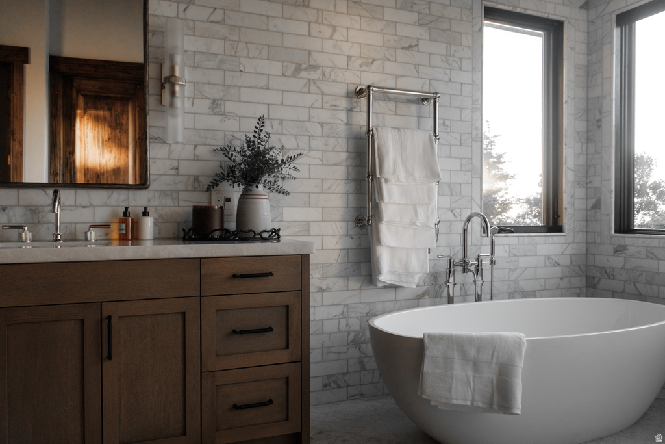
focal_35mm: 27
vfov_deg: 47.9
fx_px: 499
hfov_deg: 67.4
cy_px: 222
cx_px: 332
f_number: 4.5
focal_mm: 18
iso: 400
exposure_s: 1/50
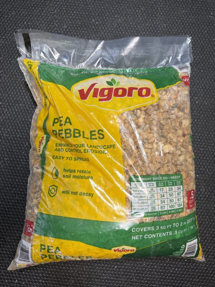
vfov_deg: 71.6
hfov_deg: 56.8
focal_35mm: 24
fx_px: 199
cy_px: 144
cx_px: 108
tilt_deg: -85.7
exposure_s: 1/91
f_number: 1.78
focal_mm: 6.76
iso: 200
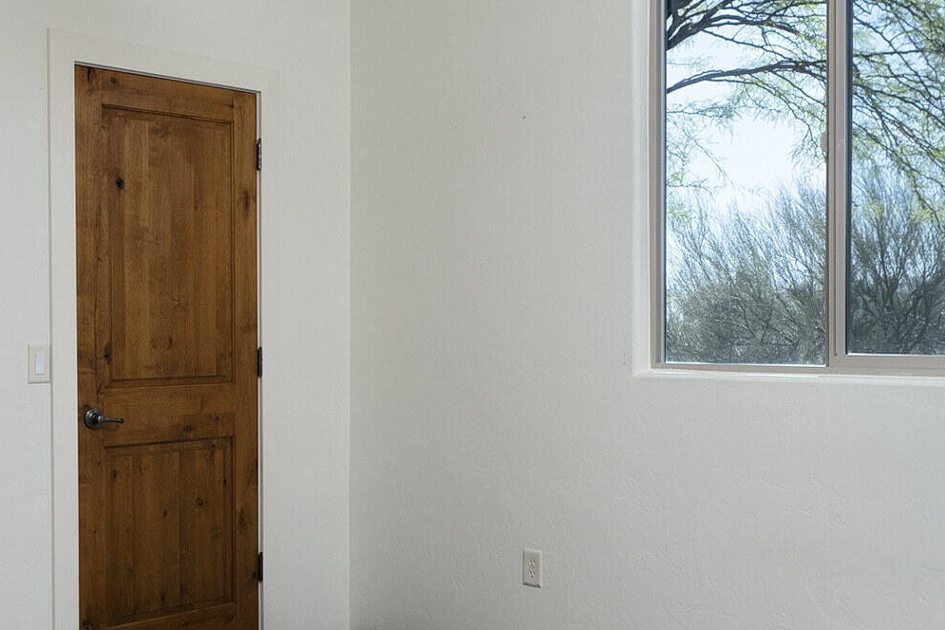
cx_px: 351
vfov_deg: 29.9
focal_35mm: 45
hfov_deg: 43.2
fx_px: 1182
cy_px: 336
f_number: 7.1
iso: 200
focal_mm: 16
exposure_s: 1/200
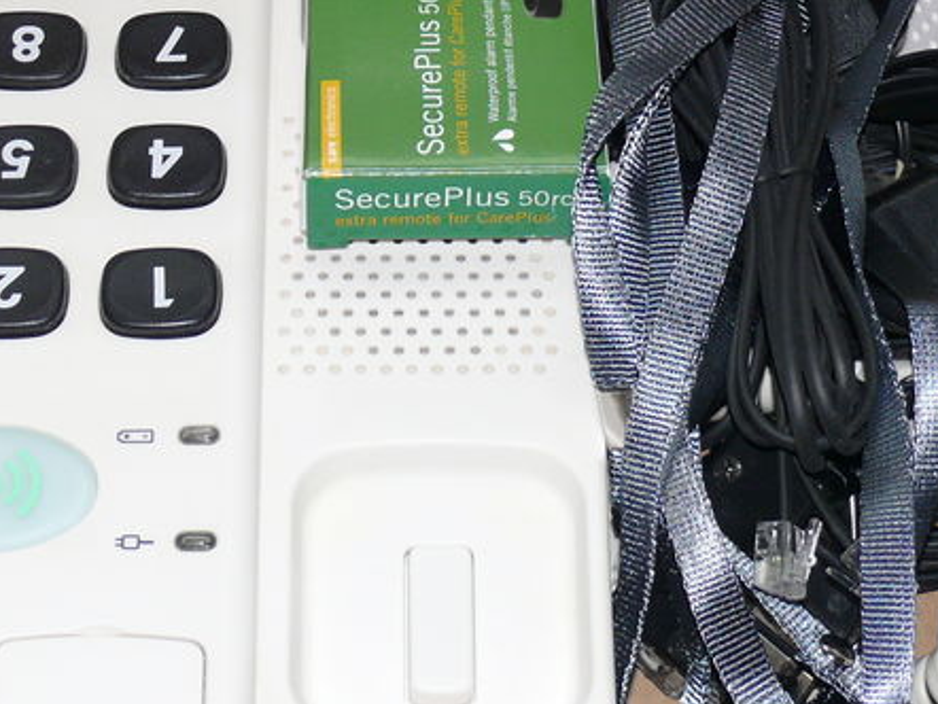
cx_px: 463
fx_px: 3064
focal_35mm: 113
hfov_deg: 17.4
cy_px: 47
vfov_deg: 13.0
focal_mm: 9.6
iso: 100
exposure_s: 1/30
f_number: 3.2
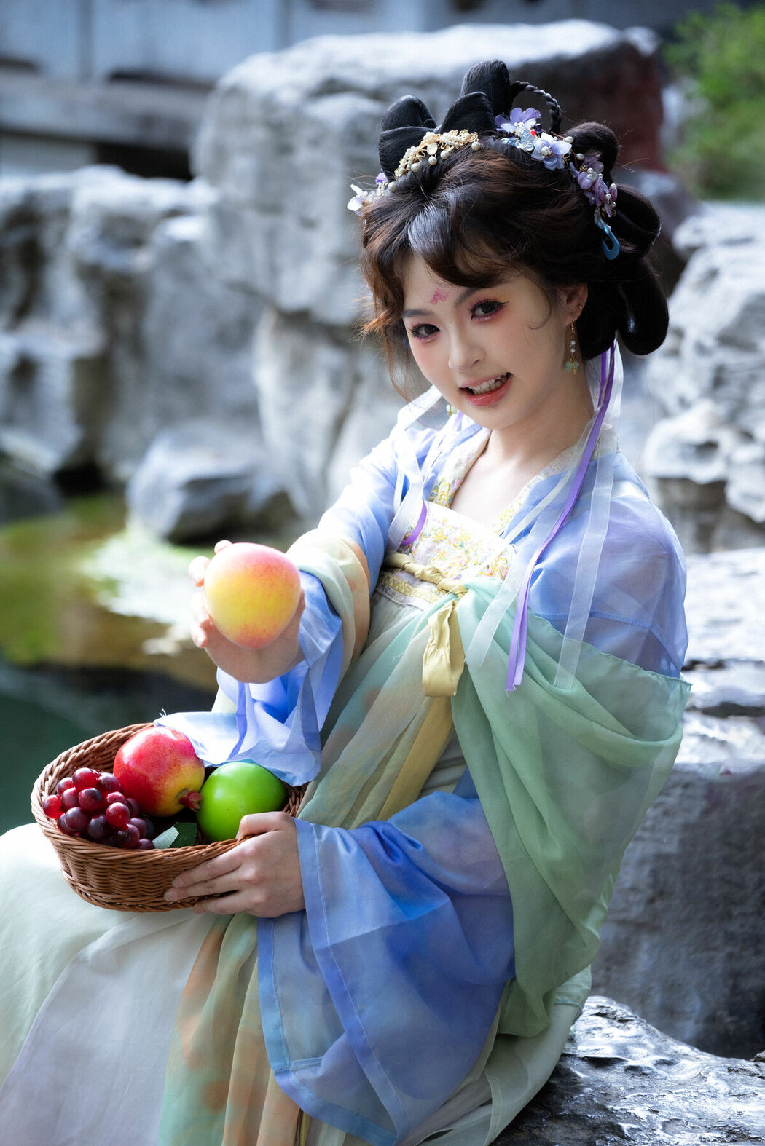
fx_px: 3154
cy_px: 573
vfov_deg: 20.6
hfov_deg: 13.8
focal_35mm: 99
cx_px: 382
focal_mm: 99
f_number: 4
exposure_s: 1/200
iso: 640
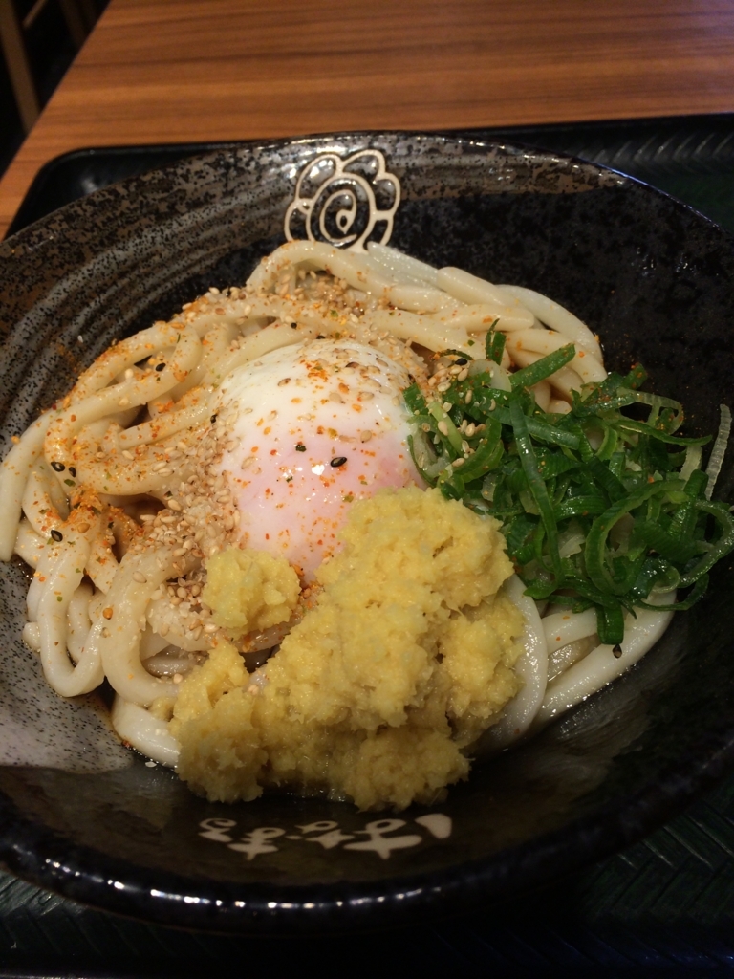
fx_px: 820
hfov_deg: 48.2
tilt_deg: -49.0
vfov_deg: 61.7
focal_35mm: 29
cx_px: 367
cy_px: 490
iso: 64
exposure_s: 1/120
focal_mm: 4.15
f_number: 2.2
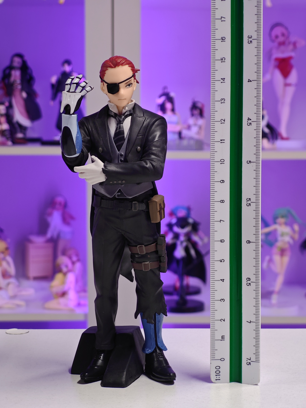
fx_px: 943
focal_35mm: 80
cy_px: 204
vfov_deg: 24.4
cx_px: 153
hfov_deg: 18.4
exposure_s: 1/17.8
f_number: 2.4
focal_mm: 7.48
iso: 400
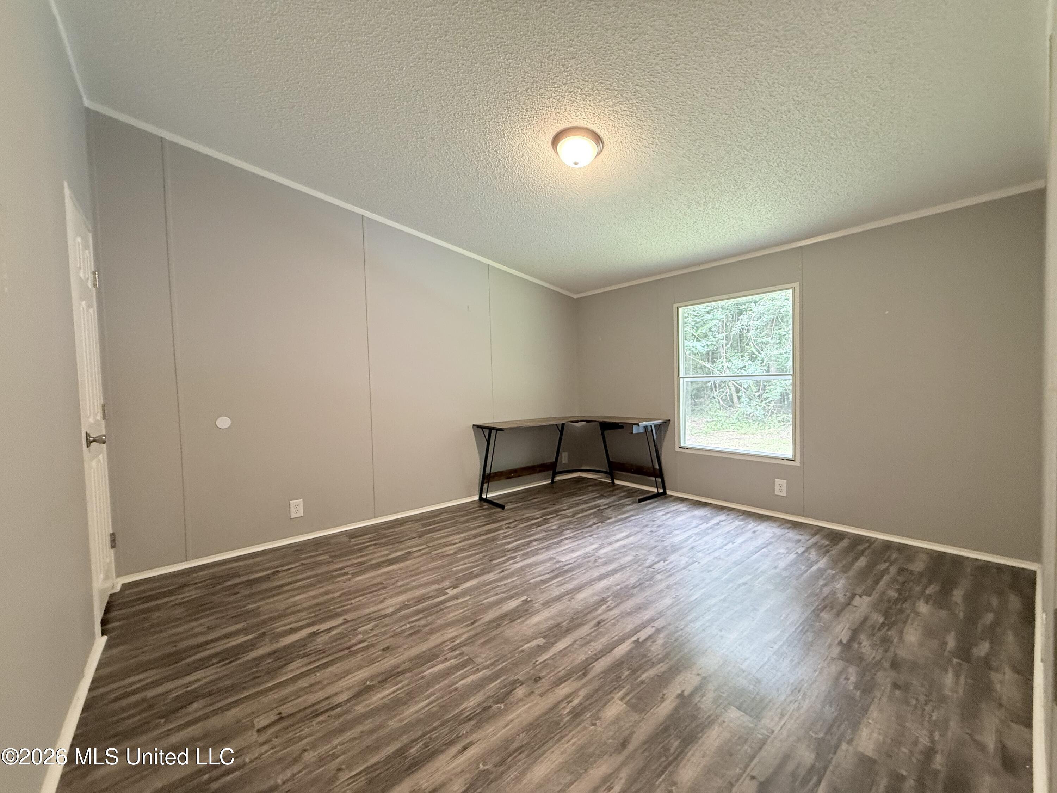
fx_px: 427
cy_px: 396
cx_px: 528
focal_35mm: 14
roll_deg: +1.1
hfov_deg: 102.1
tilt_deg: -2.1
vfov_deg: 85.7
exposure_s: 1/60
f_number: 2.2
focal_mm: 2.22
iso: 320
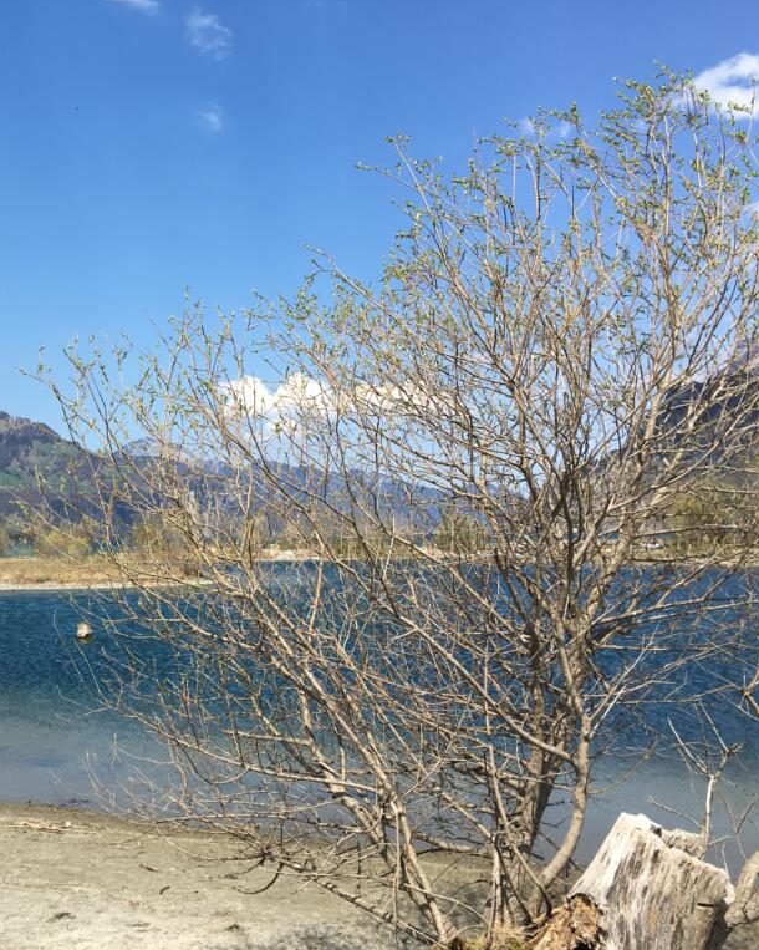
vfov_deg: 47.9
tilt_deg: +3.8
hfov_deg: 38.0
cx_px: 178
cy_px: 474
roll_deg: +0.1
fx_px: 1067
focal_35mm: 38
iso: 25
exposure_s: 1/1508
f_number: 2.2
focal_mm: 4.15
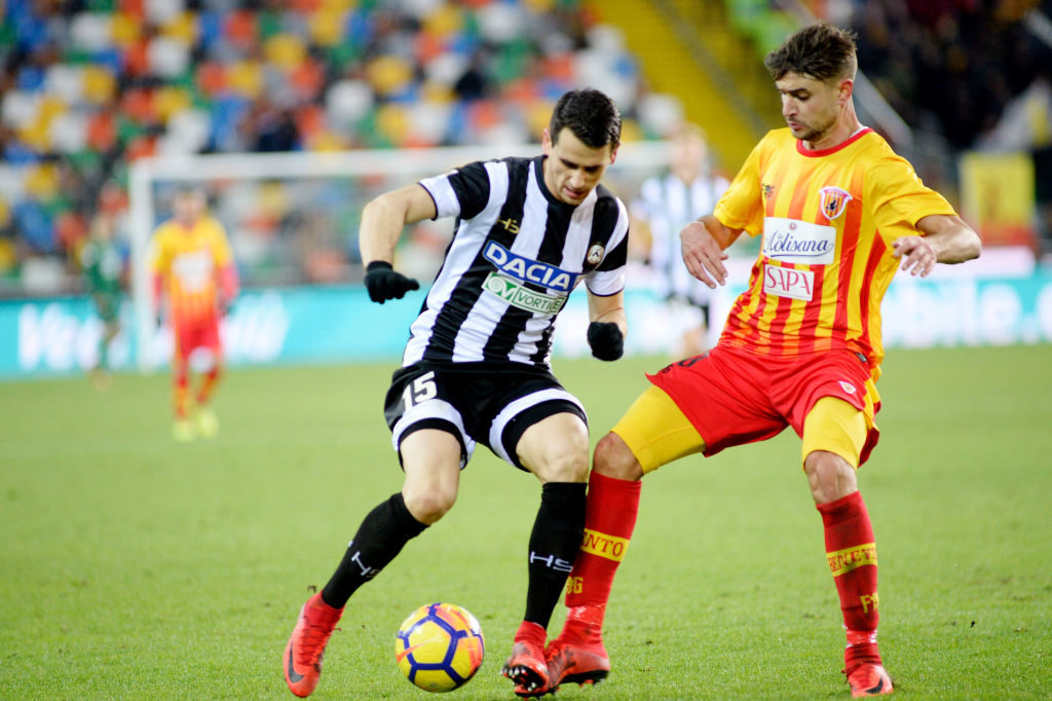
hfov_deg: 6.9
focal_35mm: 300
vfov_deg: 4.6
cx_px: 526
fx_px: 8763
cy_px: 350
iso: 4000
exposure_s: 1/1250
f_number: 3.2
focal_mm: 300
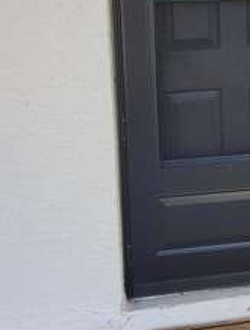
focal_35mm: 70
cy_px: 1
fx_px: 670
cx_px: 292
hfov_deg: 20.0
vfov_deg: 26.3
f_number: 1.8
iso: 156
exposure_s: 1/120
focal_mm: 5.56
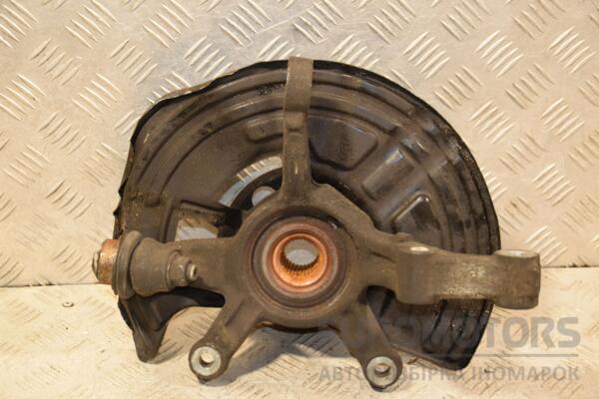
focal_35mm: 75
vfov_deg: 18.2
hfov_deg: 27.0
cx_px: 300
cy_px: 200
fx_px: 1248
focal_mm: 50
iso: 800
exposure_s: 1/100
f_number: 5
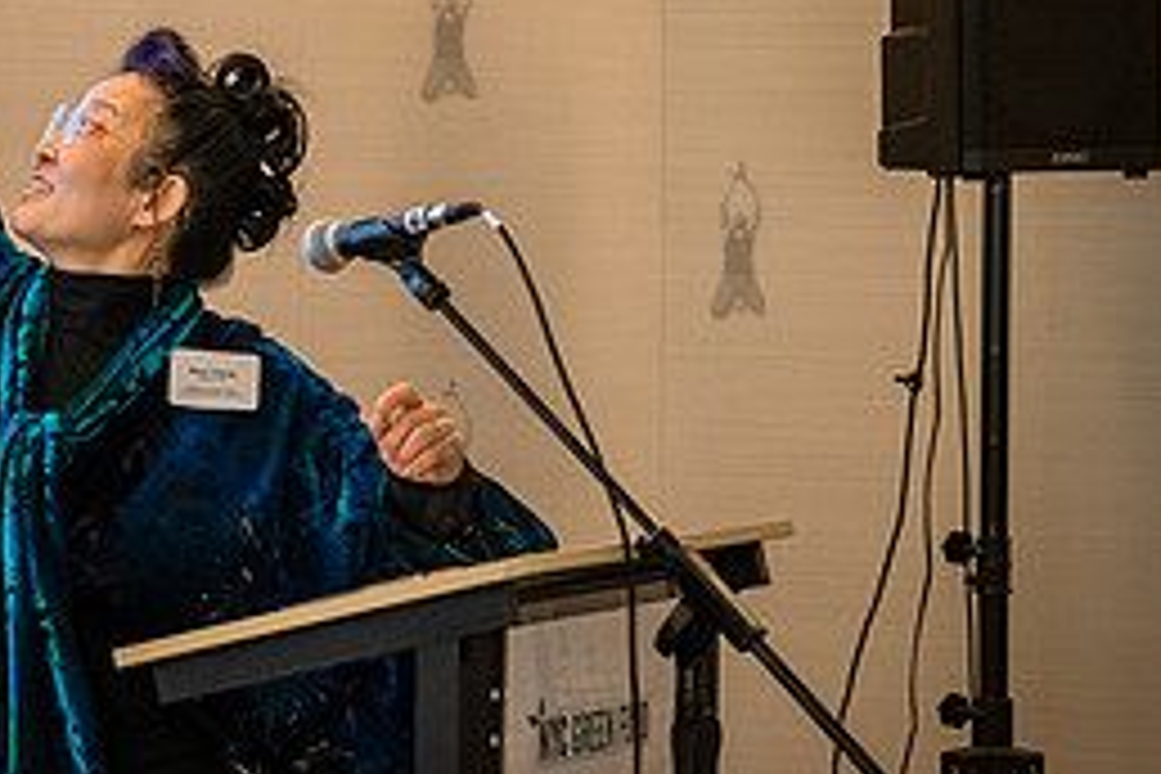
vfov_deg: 8.0
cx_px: -168
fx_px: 5514
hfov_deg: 11.8
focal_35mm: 171
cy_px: 339
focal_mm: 68
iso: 5000
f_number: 4.5
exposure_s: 1/320
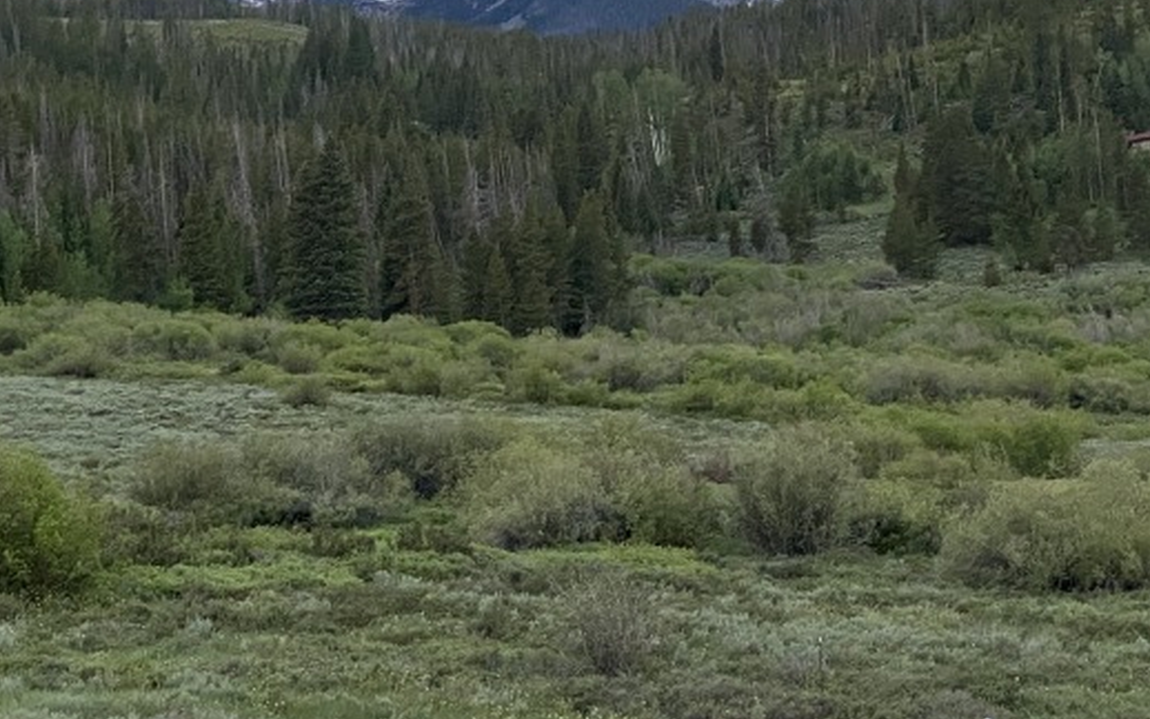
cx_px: 475
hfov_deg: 19.1
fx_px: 3417
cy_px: -31
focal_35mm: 109
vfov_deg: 11.9
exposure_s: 1/60
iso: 320
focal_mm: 6
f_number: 2
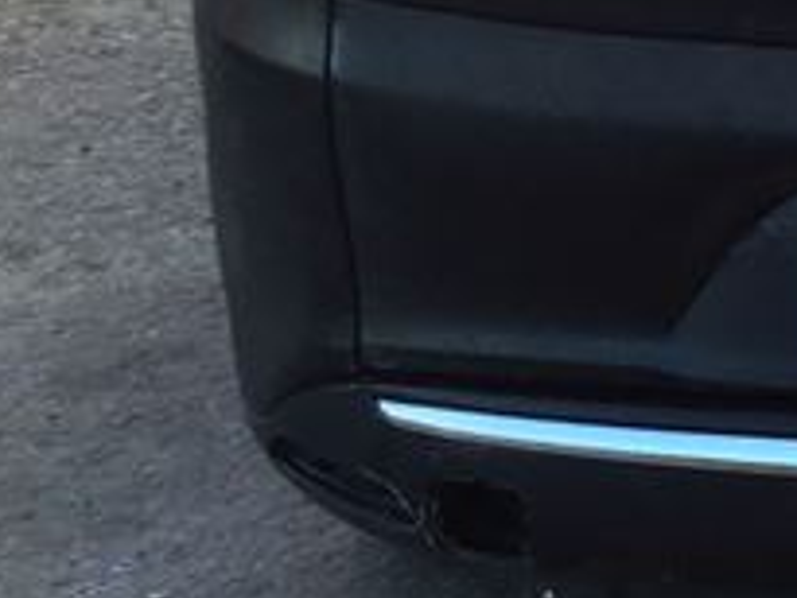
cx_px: 1283
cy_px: 39
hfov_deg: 15.7
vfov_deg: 13.0
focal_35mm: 113
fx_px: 2603
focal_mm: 4.15
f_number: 2.2
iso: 40
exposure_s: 1/120
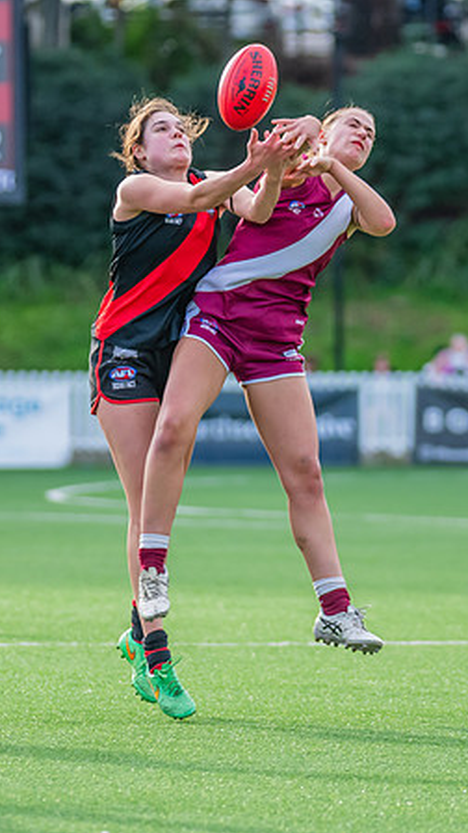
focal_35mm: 474
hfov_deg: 2.6
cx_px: 130
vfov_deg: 4.6
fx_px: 10457
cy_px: 320
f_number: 4
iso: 800
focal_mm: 220
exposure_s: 1/1000
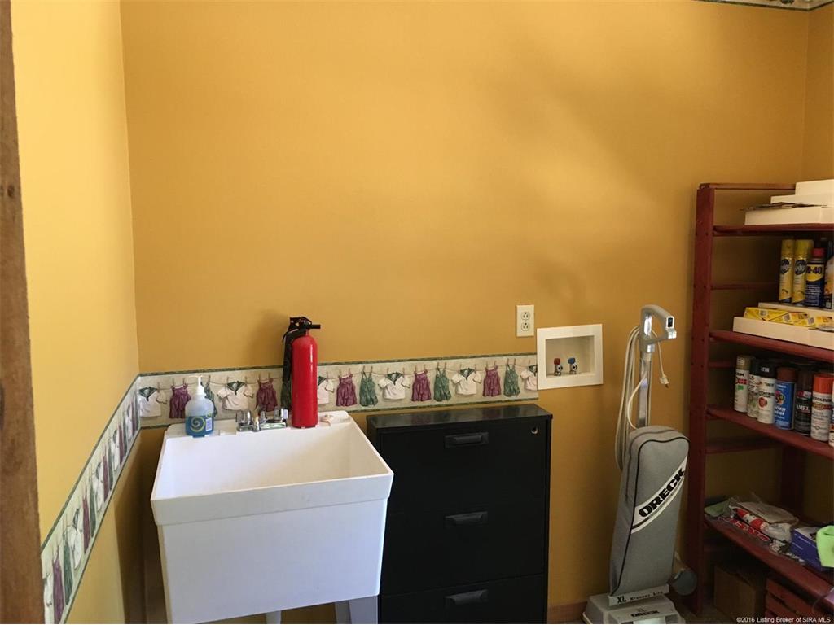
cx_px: 417
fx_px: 699
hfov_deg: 61.7
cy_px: 312
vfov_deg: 48.2
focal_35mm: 29
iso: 125
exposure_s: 1/30
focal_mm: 4.15
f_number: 2.2
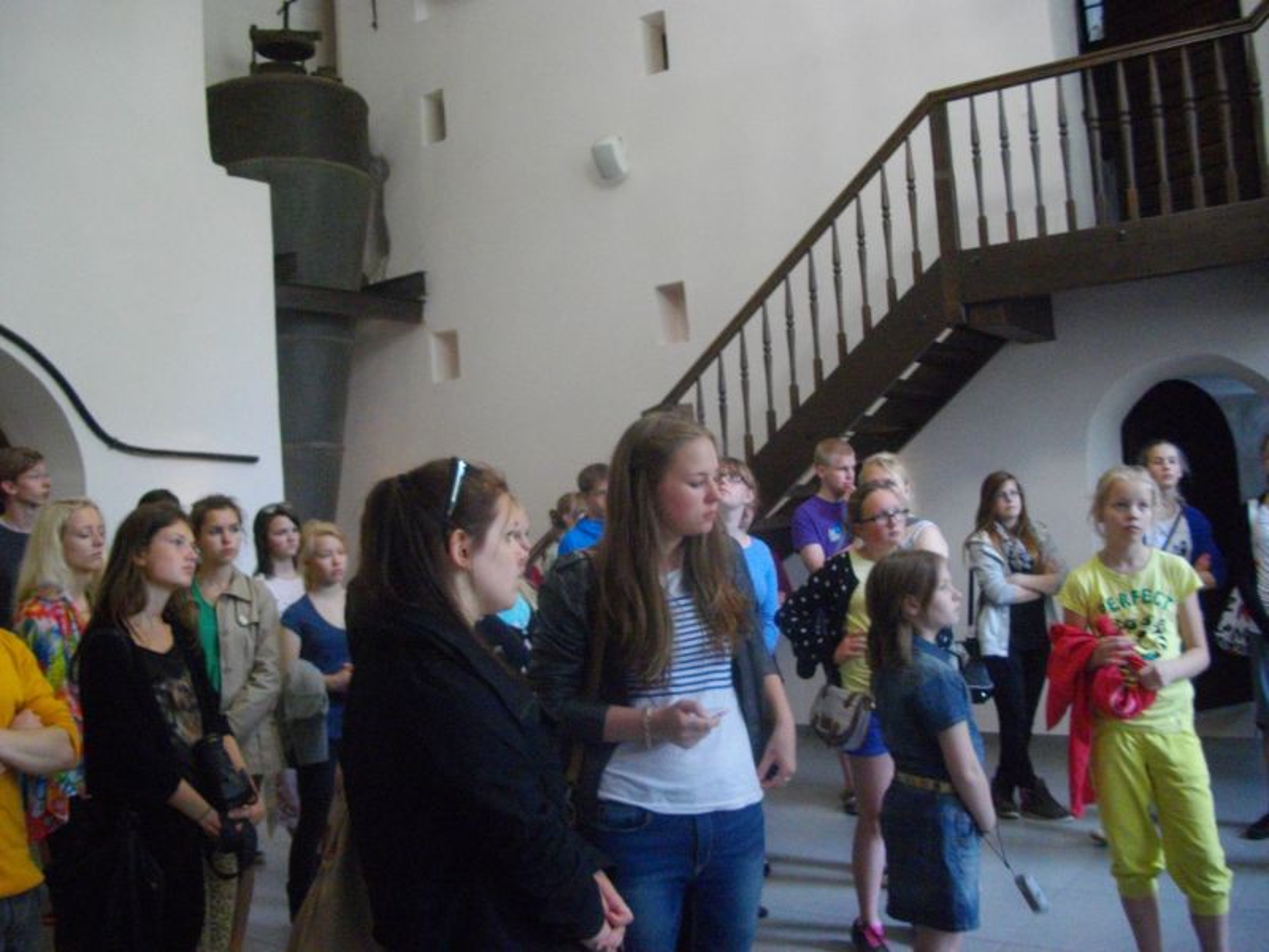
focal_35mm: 31
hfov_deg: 58.4
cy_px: 476
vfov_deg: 45.4
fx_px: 1136
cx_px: 634
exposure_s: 1/50
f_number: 2.9
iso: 451
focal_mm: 5.7
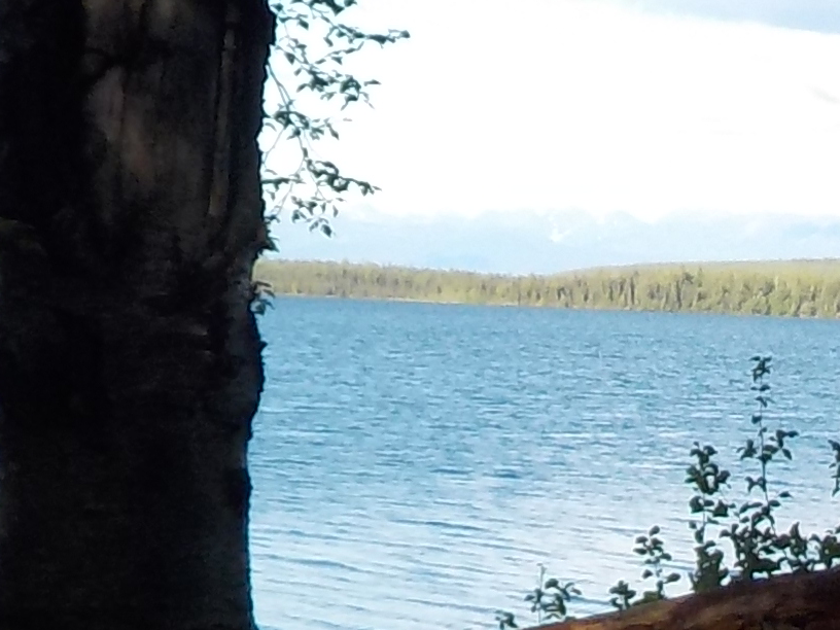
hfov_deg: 12.8
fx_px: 3713
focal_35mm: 153
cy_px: 200
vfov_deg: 9.7
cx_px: 762
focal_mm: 4.1
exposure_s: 1/500
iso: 125
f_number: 3.3
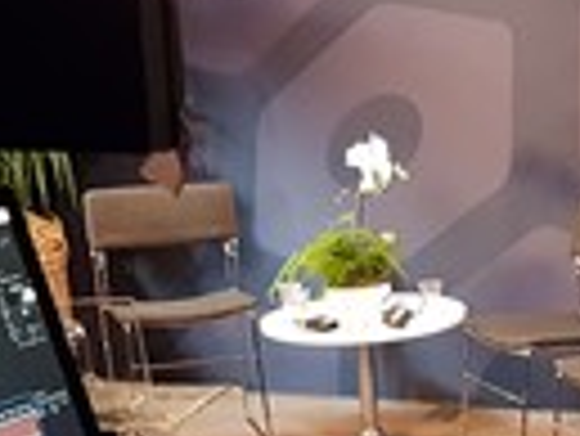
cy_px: 400
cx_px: 531
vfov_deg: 14.2
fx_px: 1727
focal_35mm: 103
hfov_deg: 18.7
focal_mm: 4.2
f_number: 1.7
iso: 800
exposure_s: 1/30
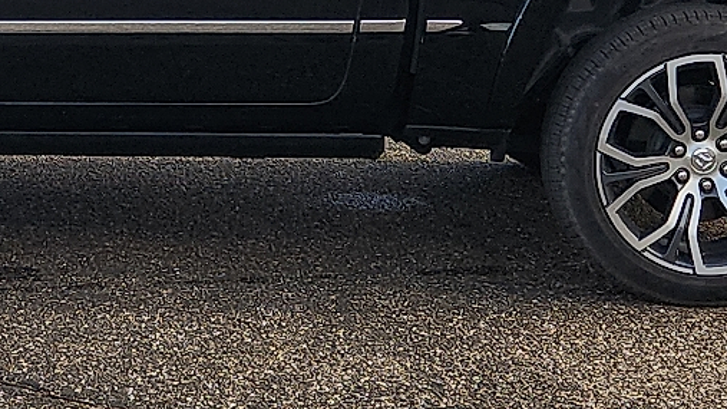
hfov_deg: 26.1
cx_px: 95
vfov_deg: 14.8
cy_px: -83
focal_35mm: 79
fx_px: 1523
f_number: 1.8
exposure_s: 1/833
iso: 50
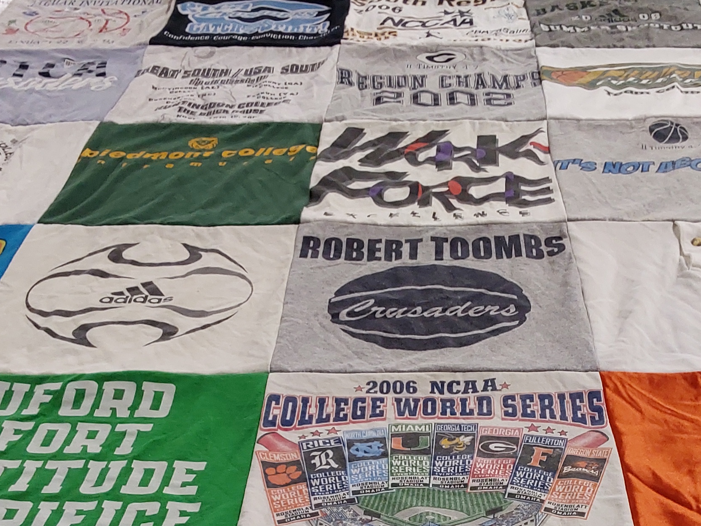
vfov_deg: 25.5
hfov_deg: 34.8
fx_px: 1114
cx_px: 415
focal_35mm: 55
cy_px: 500
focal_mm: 2.91
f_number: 1.9
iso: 80
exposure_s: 1/60
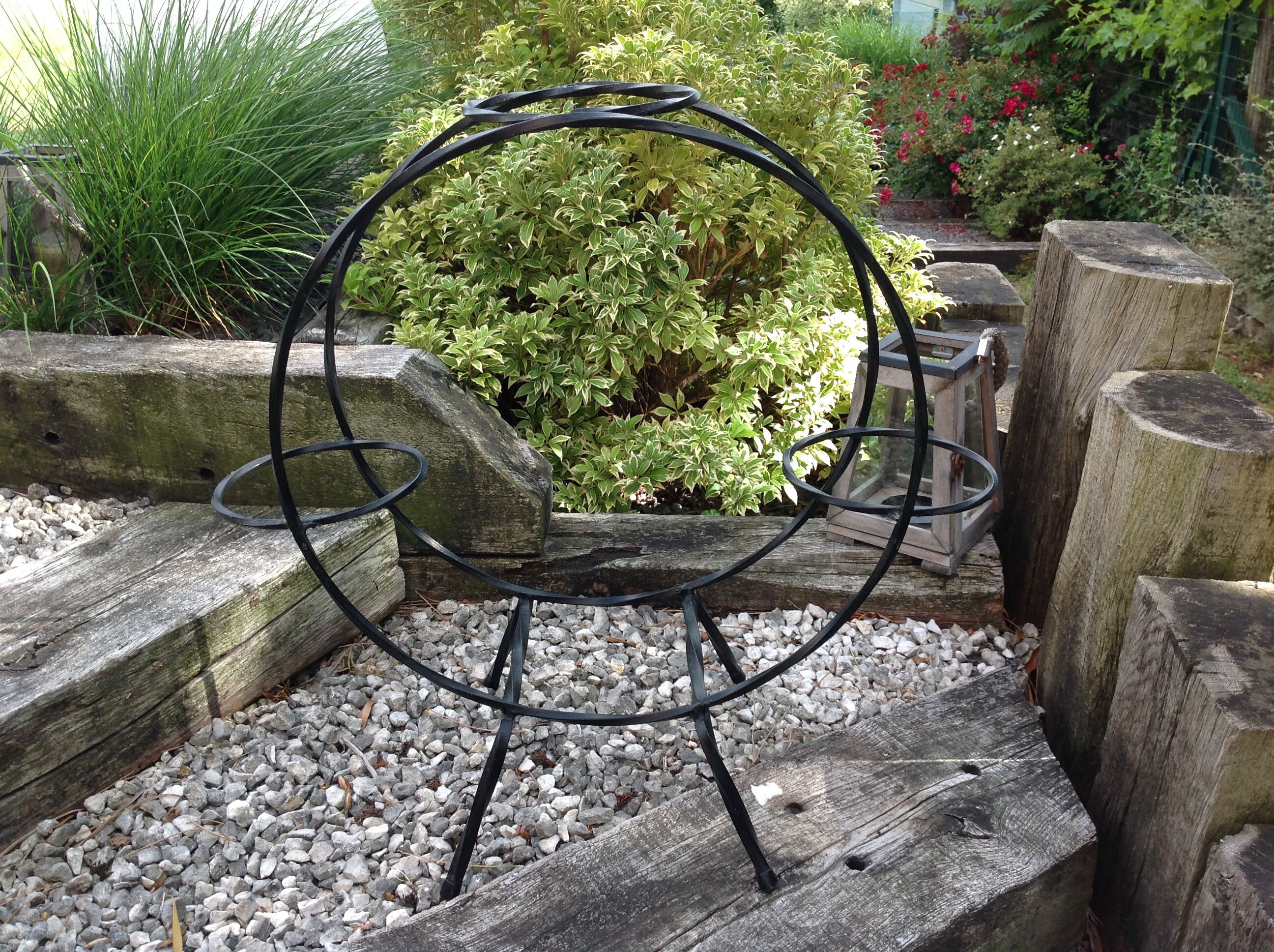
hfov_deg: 52.7
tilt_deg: -24.5
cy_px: 476
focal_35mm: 35
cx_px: 637
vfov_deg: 40.6
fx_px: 1286
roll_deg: +0.2
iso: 50
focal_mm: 4.28
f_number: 2.4
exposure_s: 1/196
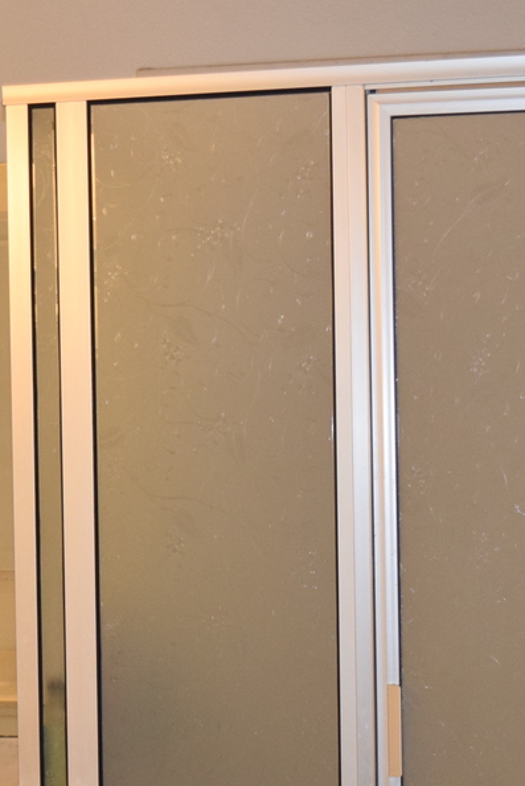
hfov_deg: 11.5
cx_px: 71
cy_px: 587
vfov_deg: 17.2
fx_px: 2587
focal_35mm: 118
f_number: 5
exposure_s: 1/100
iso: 800
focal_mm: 29
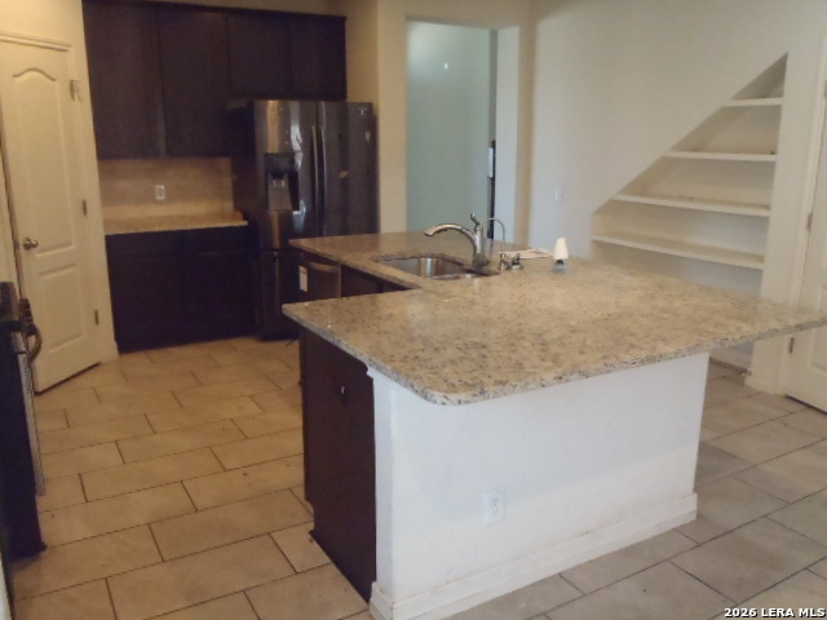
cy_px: 310
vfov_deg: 49.7
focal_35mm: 28
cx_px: 414
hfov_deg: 63.4
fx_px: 669
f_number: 3.9
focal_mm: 5
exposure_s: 1/40
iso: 800
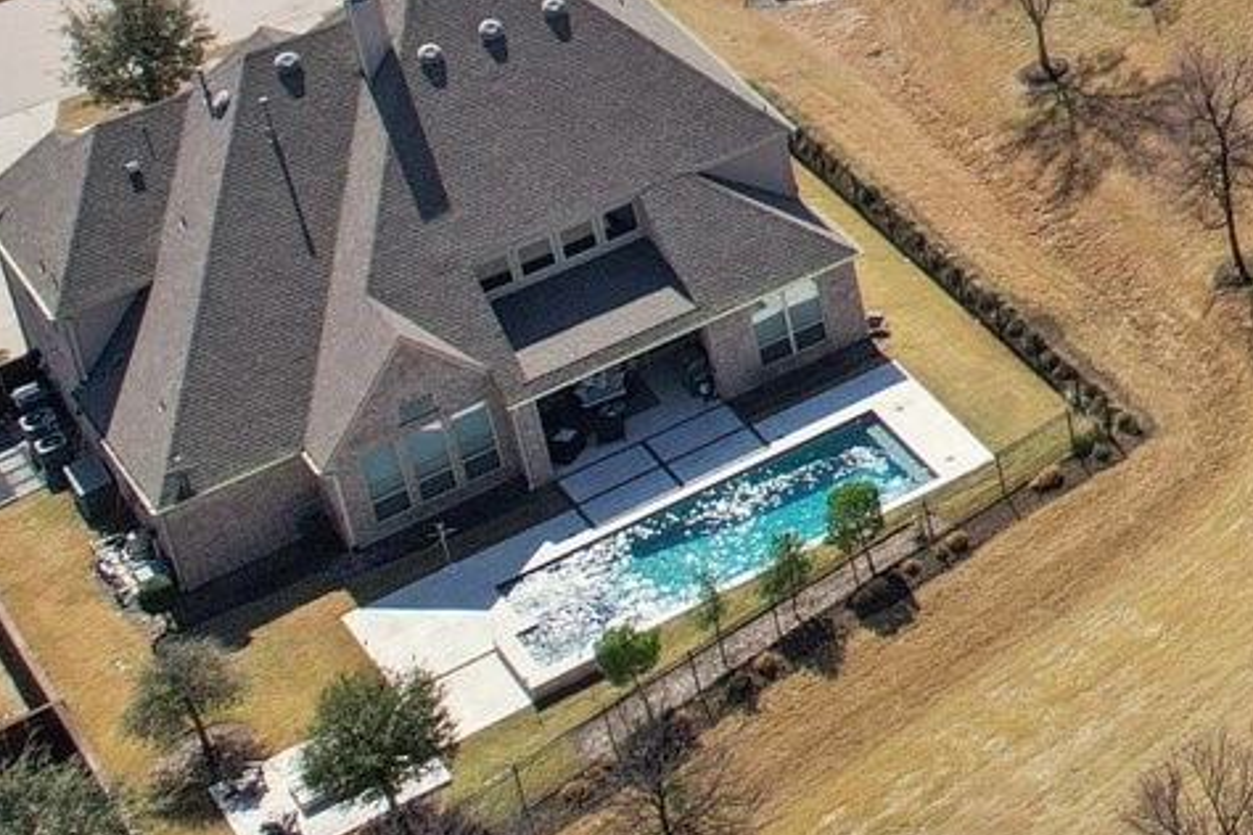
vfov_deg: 13.3
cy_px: -554
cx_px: 2324
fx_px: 3306
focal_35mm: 95
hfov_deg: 17.2
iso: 160
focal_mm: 8.4
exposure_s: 1/2000
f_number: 2.8
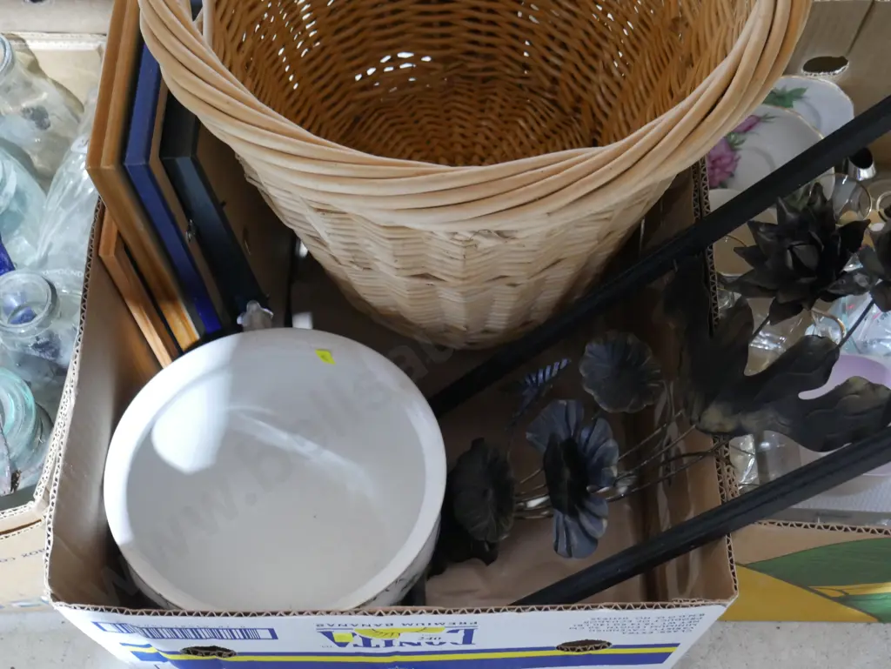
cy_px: 334
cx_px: 446
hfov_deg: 42.9
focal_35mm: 44
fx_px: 1133
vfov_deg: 32.9
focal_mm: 22
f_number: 4.7
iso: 3200
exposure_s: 1/30
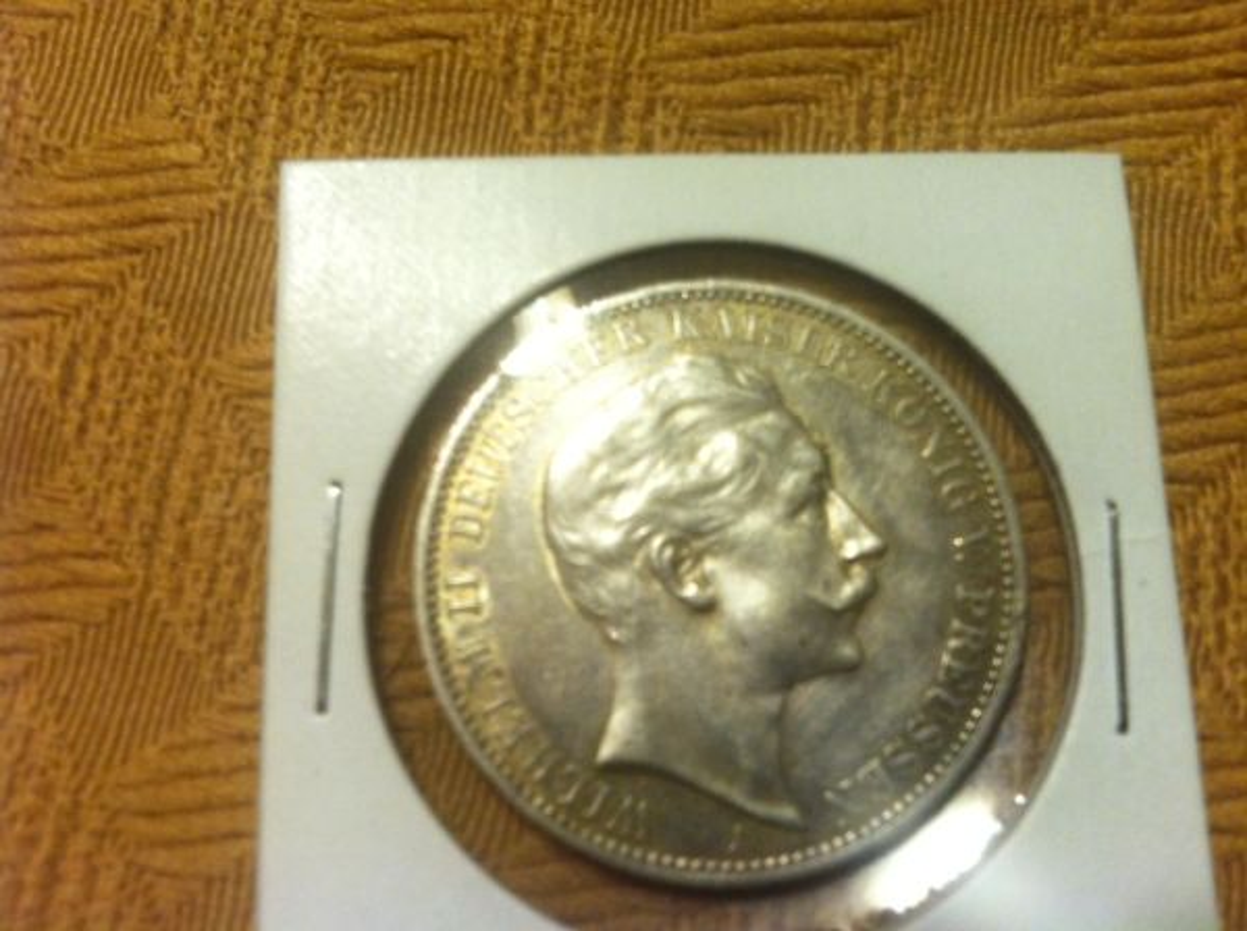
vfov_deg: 40.6
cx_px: 624
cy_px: 466
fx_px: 1259
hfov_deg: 52.7
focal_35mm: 35
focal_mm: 3.85
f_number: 2.8
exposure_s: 1/15
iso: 125
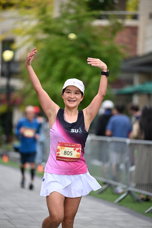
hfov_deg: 7.2
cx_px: 76
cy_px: 114
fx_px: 1202
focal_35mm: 190
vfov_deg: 10.8
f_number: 2.8
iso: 640
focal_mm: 190
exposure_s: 1/2000
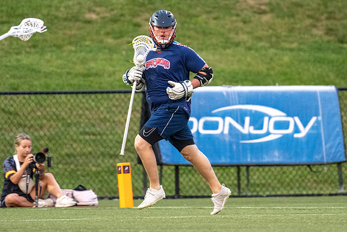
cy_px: 81
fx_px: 6609
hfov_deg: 3.0
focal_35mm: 686
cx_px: 190
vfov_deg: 2.0
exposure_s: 1/800
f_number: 4.5
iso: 5600
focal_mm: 400
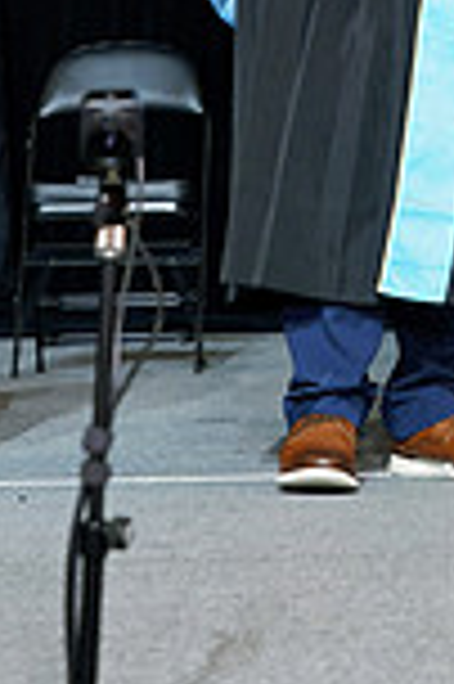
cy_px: -306
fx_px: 2920
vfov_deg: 12.7
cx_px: 625
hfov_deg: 8.7
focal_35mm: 154
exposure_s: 1/80
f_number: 5.6
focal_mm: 52
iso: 500
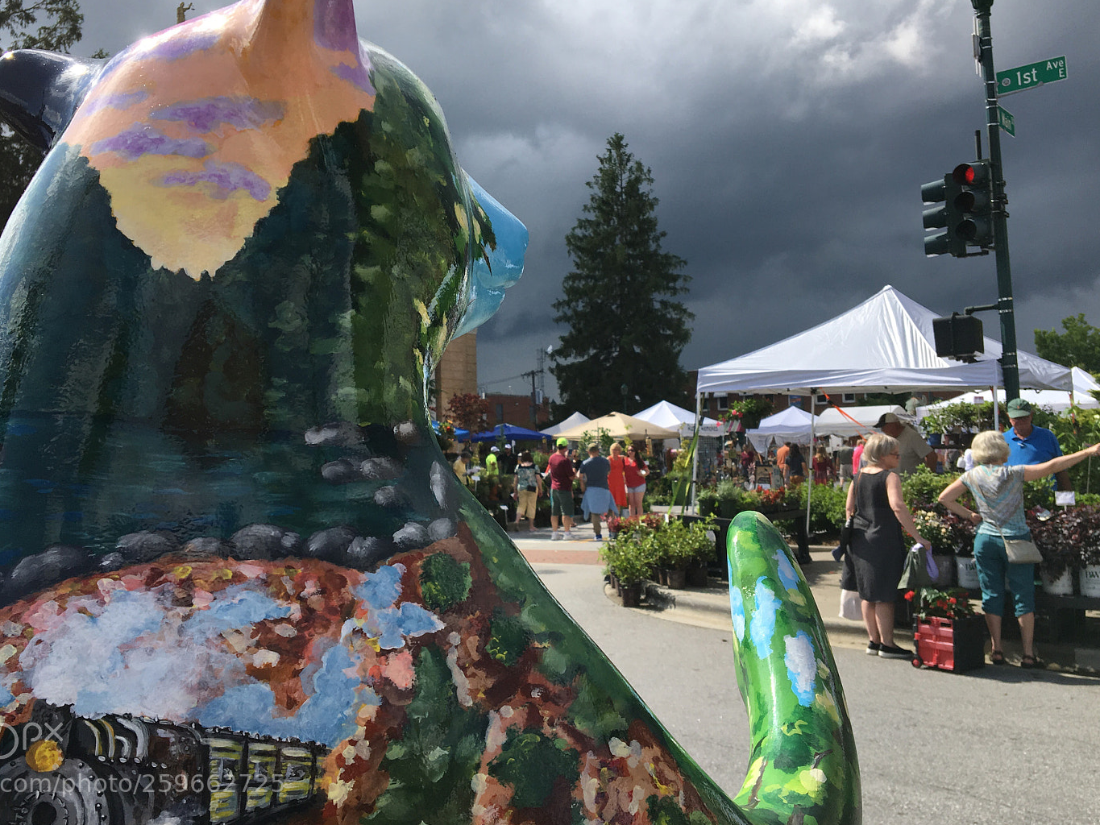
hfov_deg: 53.9
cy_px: 363
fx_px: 1081
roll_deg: +1.5
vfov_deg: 41.7
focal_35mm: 34
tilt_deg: +4.4
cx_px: 508
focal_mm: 4.15
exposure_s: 1/1603
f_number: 2.2
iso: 25
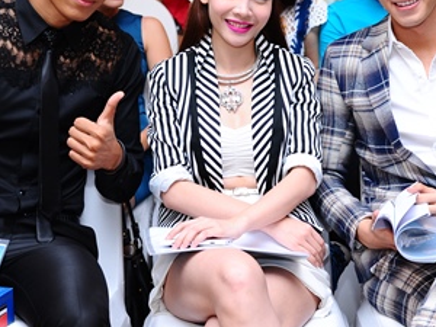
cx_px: 199
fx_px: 1008
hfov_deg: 24.4
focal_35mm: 80
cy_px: 116
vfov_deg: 18.4
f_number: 4
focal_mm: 50
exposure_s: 1/200
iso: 800
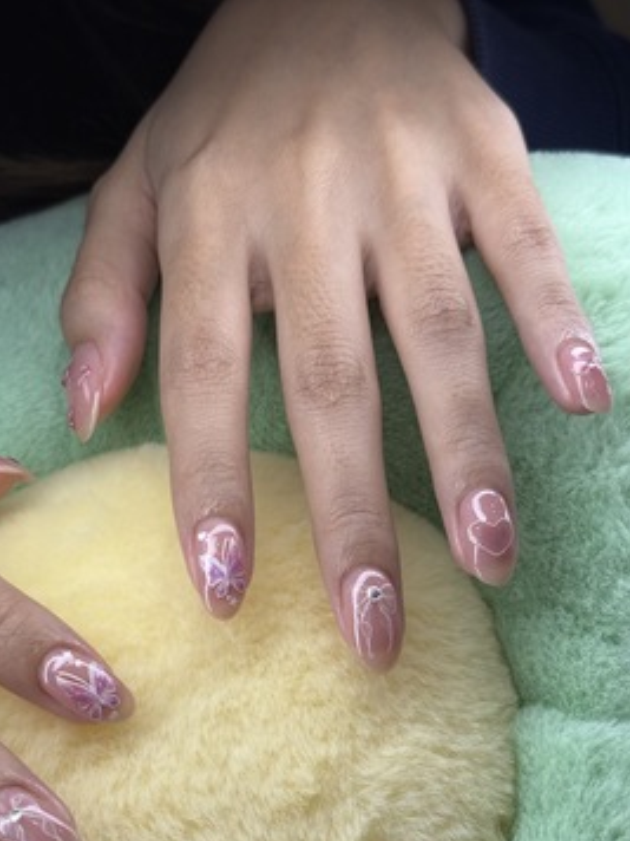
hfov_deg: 23.6
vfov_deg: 31.0
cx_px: 247
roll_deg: +19.4
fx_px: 1505
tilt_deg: -30.7
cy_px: 541
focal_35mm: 62
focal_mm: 6.76
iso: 125
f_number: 1.78
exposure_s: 1/1307
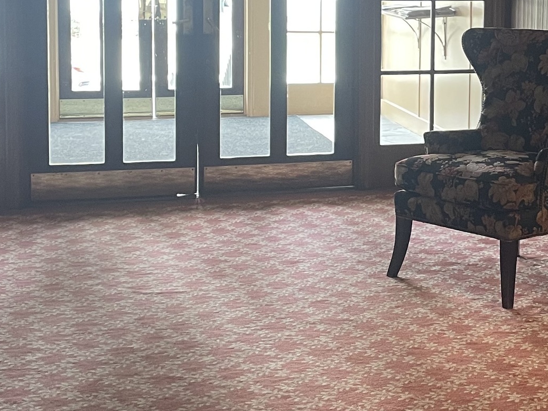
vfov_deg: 18.9
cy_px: 62
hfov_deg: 24.5
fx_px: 1219
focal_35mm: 77
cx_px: 510
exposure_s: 1/60
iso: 160
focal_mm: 4.2
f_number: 1.6
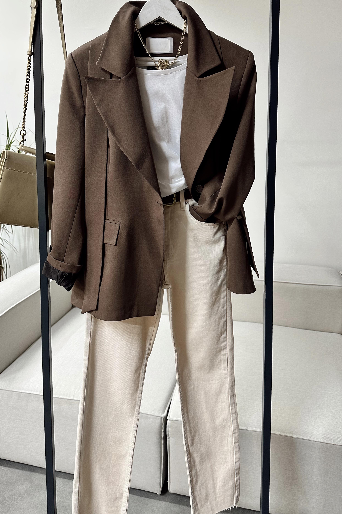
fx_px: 356
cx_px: 166
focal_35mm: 25
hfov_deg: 51.3
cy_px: 257
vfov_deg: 71.5
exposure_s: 1/50
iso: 160
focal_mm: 6.86
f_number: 1.78
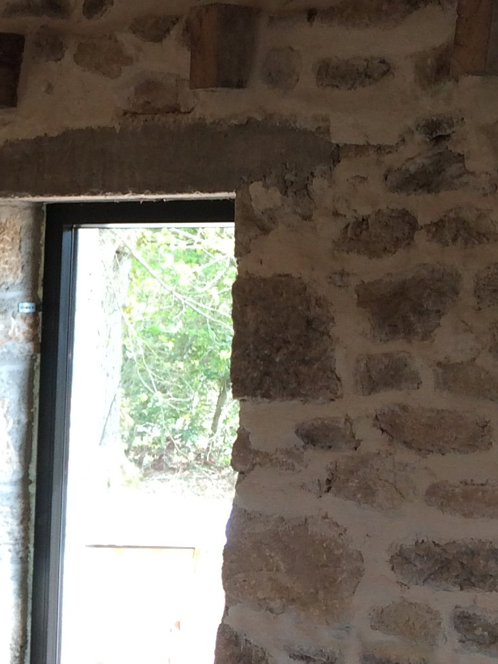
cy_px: 511
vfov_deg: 20.9
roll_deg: -0.4
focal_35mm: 93
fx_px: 1785
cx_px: -247
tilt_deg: -6.6
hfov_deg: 14.8
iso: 50
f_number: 2.2
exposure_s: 1/50
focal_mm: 4.15
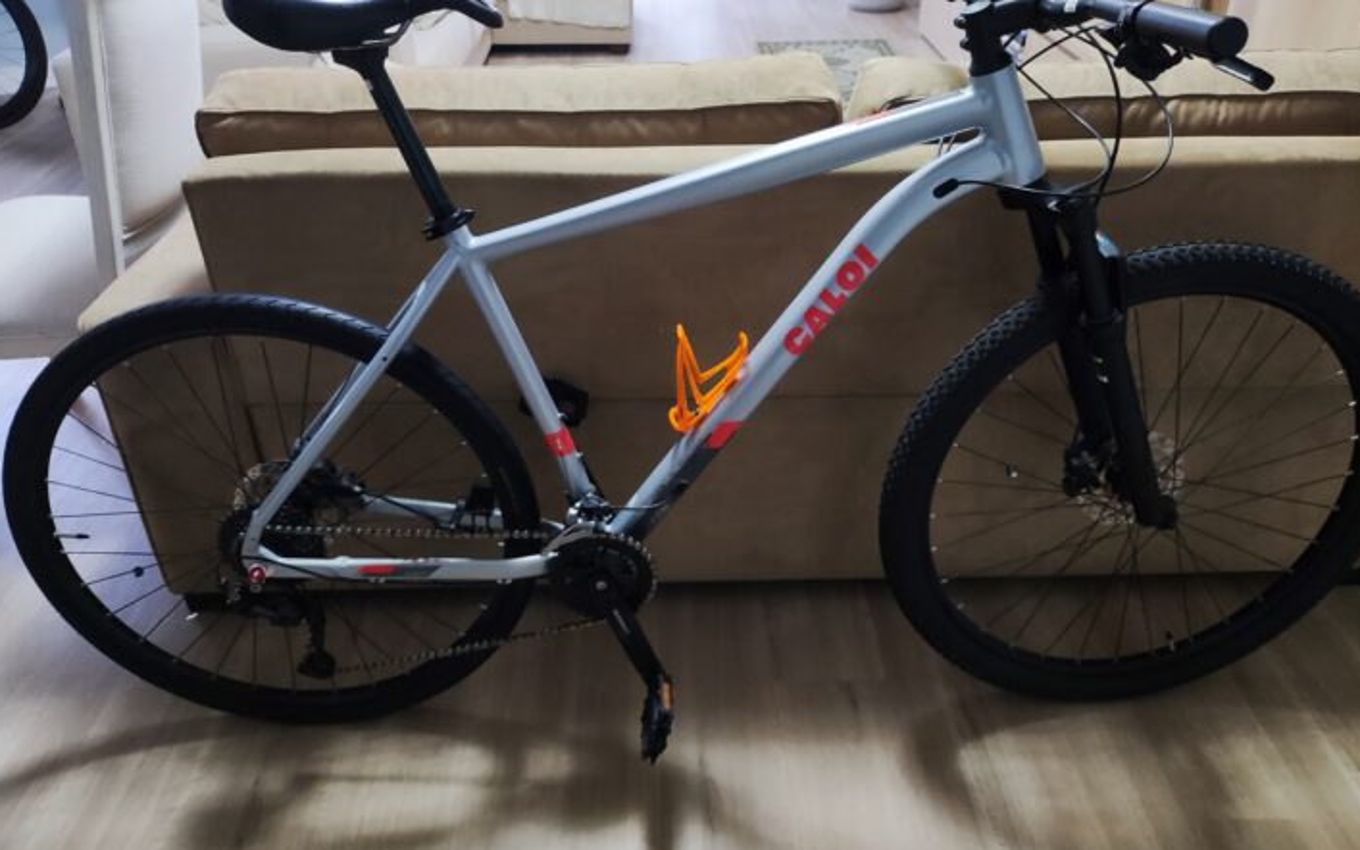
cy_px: 366
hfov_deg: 68.4
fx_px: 1001
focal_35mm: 27
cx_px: 681
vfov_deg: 45.9
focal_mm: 4.71
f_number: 1.79
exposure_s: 1/30
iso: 501
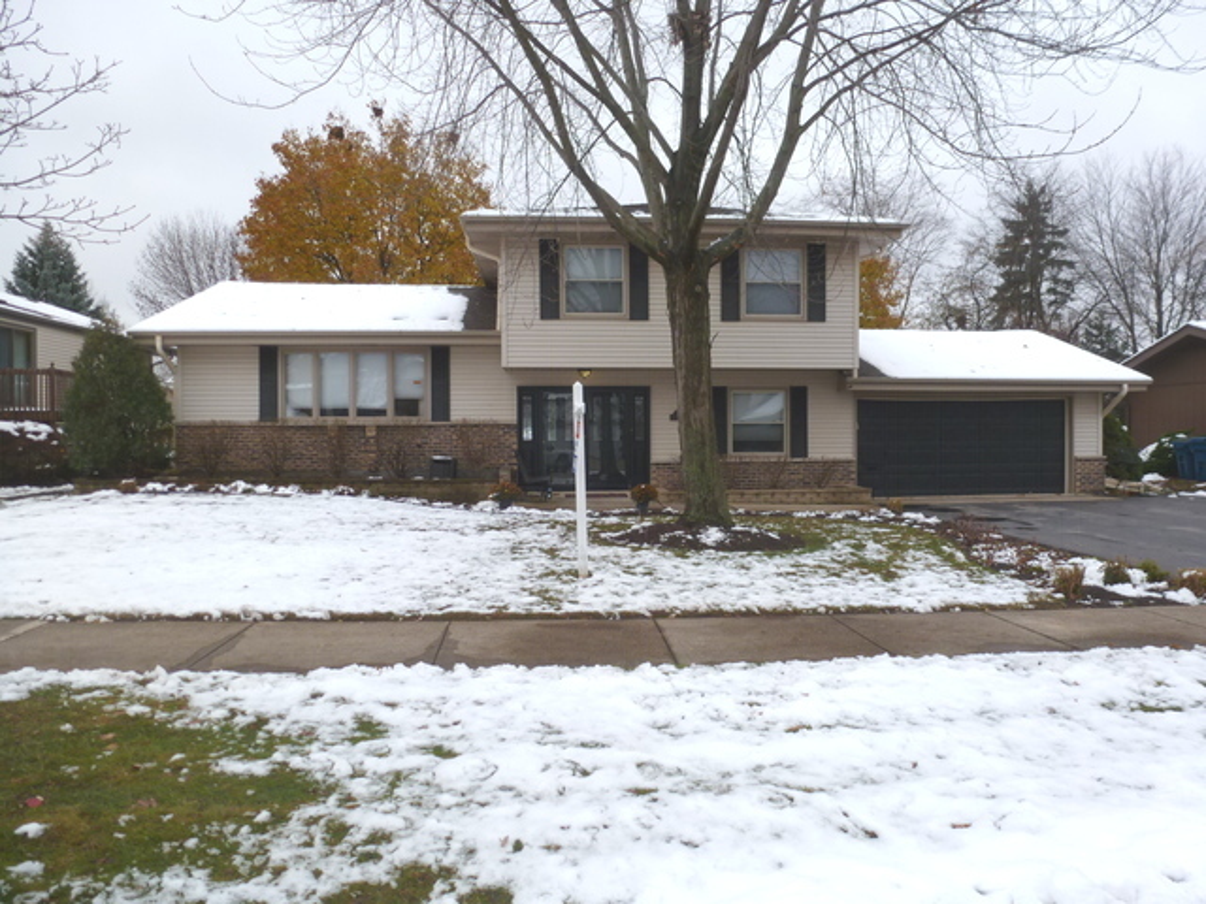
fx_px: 836
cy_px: 452
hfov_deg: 71.6
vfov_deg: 56.8
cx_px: 603
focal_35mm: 24
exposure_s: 1/125
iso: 100
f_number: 3.3
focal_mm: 4.3
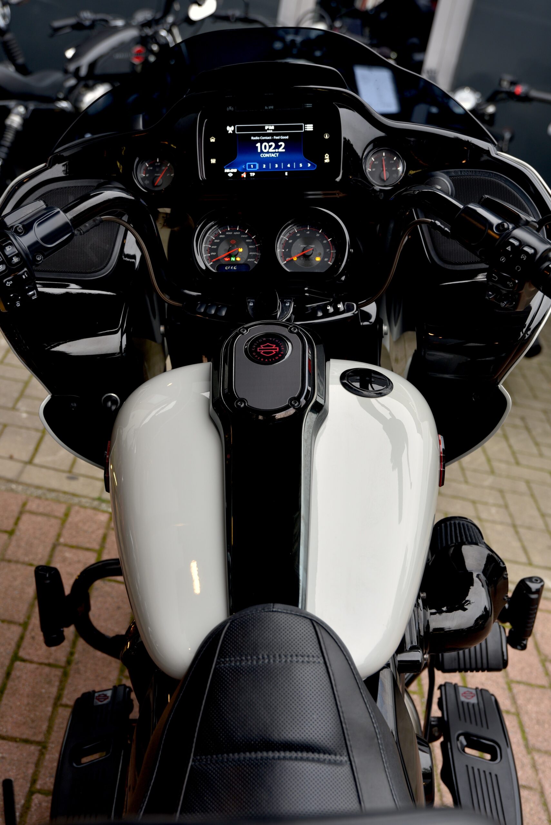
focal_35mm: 48
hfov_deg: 28.1
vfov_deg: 41.1
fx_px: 1101
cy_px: 412
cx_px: 276
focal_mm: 48
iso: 200
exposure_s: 1/80
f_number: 4.5
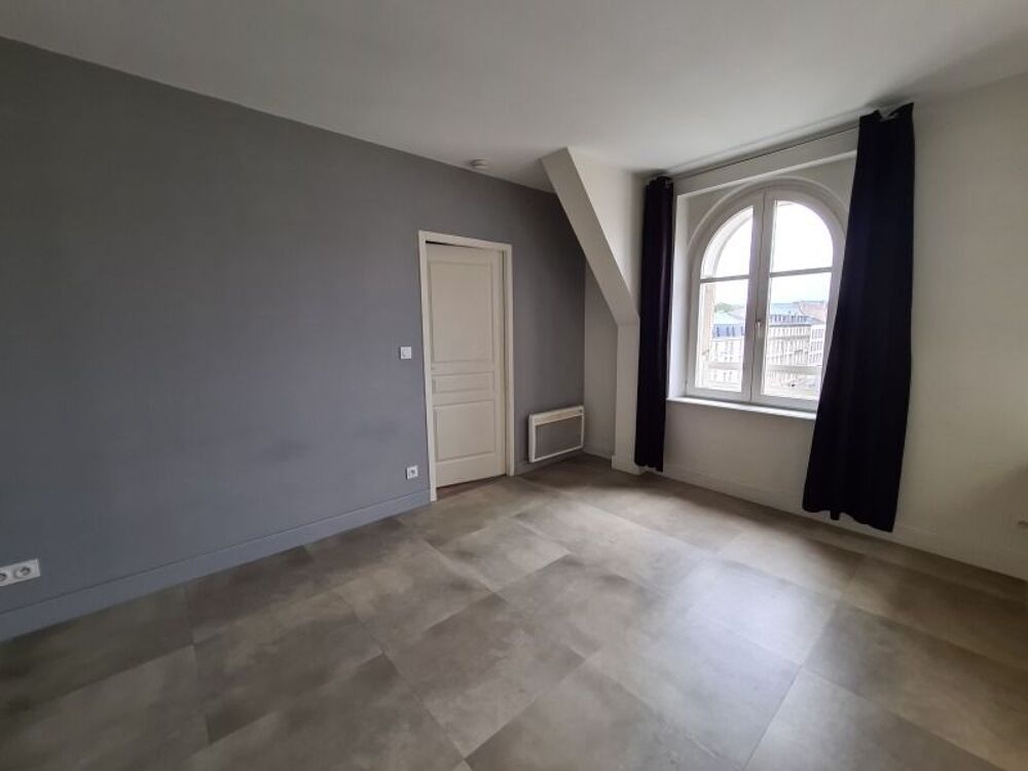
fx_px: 386
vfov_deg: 89.9
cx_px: 514
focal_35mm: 13
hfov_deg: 106.2
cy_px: 386
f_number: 2.2
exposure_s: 1/50
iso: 160
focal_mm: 2.2
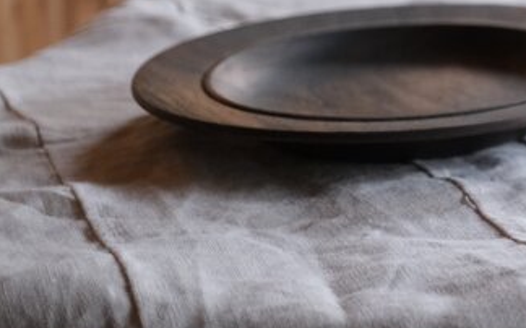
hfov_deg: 15.0
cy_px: -45
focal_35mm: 136
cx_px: 594
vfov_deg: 9.5
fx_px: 1948
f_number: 2.8
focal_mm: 30
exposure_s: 1/100
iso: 1600
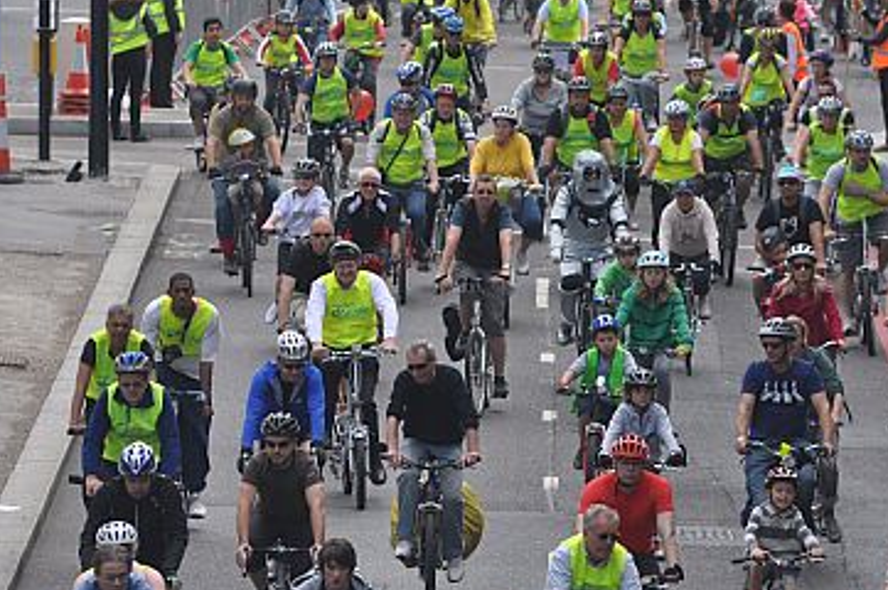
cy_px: 235
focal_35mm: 388
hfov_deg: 5.3
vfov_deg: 3.5
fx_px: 9562
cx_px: 556
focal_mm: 170
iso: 400
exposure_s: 1/1000
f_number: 4
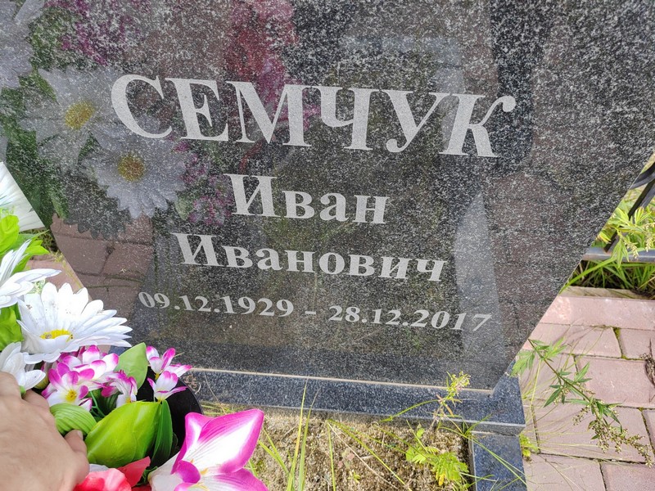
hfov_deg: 65.3
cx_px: 328
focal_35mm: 27
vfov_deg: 51.4
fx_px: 511
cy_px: 246
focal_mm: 5.52
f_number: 1.9
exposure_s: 1/340
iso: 100
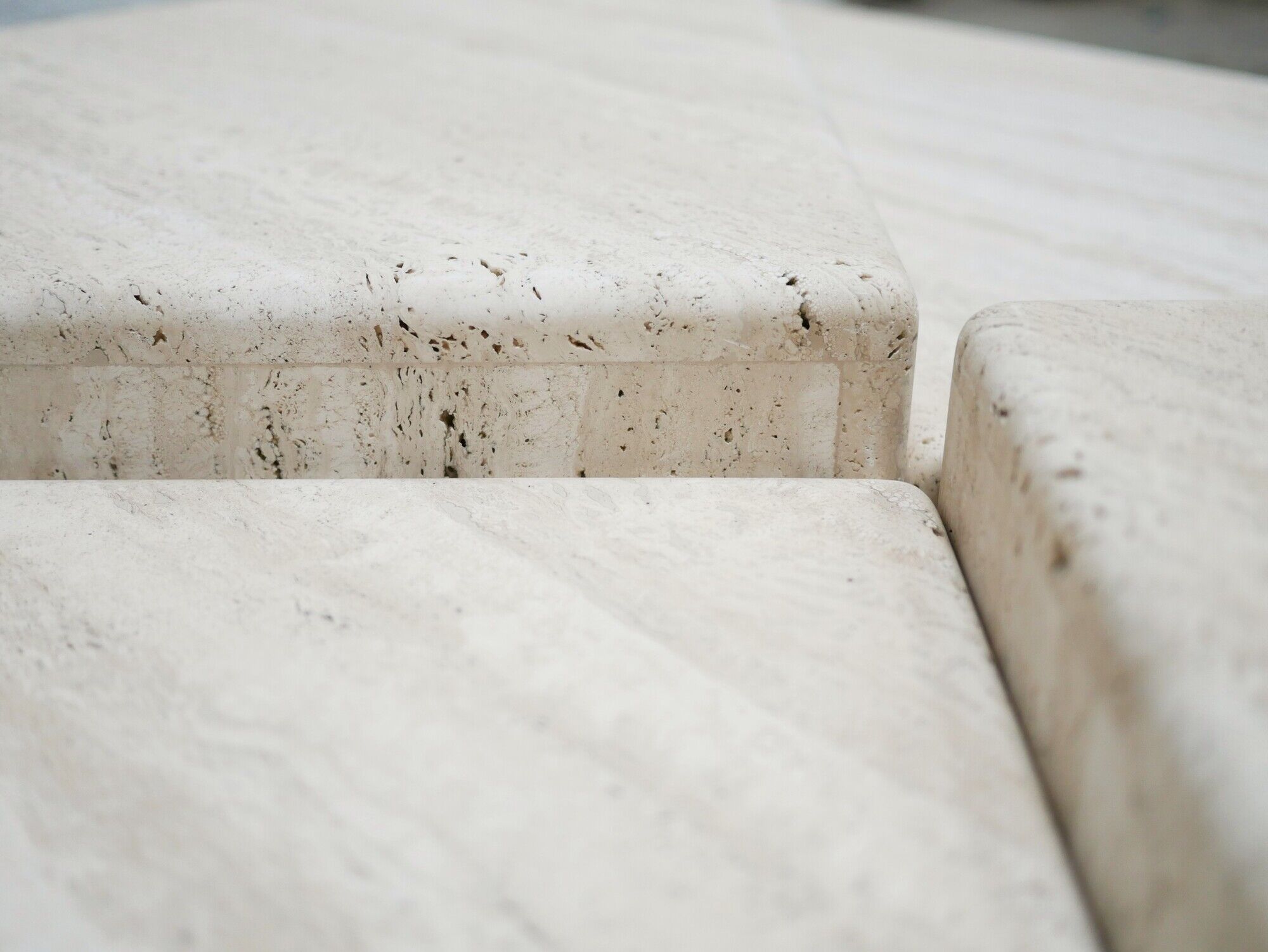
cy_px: 476
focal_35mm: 40
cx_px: 634
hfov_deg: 46.8
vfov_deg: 36.0
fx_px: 1466
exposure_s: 1/60
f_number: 1.7
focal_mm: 20
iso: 800
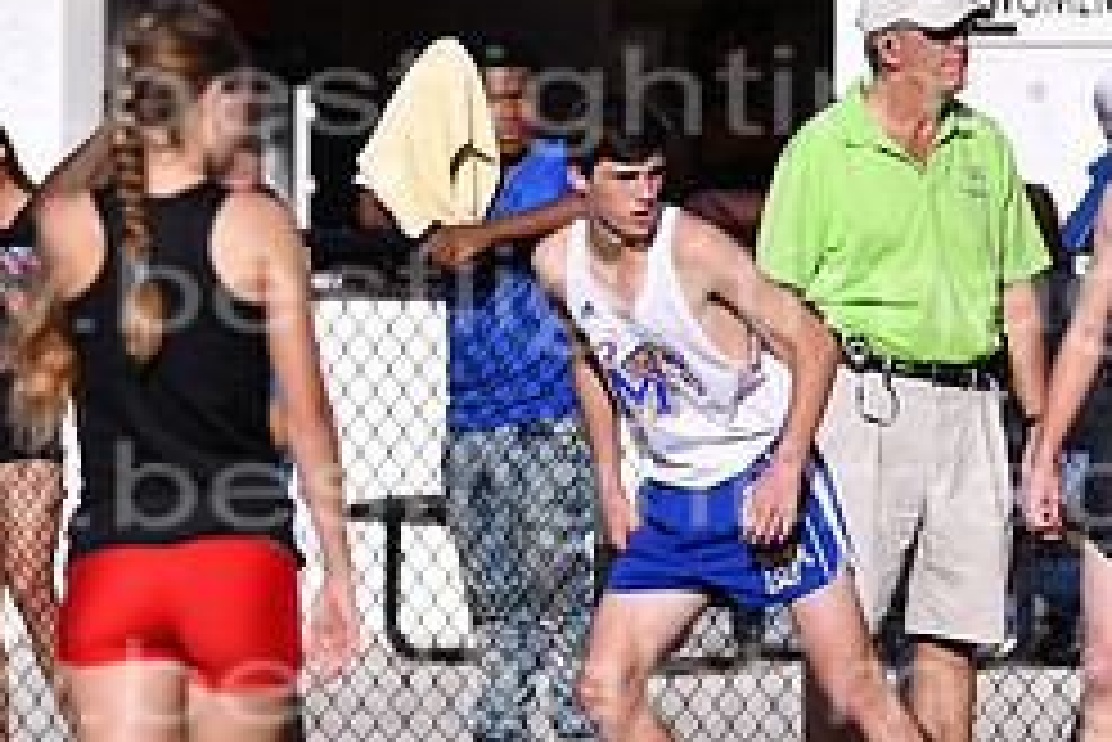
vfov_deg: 1.3
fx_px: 32606
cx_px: 711
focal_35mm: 1055
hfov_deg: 2.0
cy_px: 398
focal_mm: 300
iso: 320
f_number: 5.6
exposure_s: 1/4000
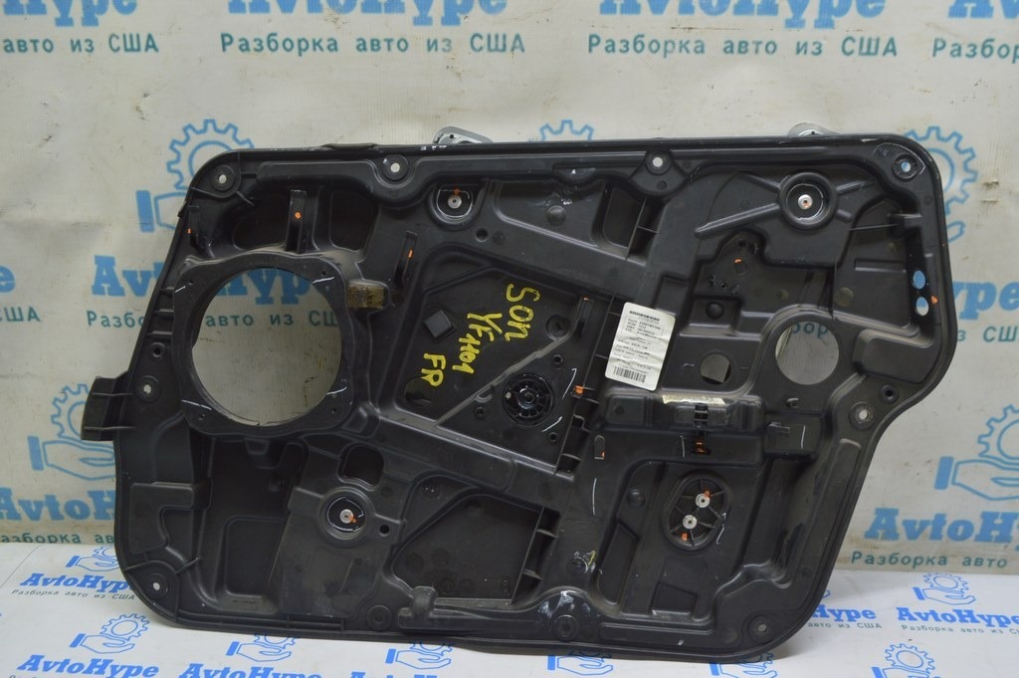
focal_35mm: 33
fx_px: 933
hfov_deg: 57.3
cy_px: 339
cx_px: 510
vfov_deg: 39.9
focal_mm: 22
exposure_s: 1/20
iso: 400
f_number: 5.6
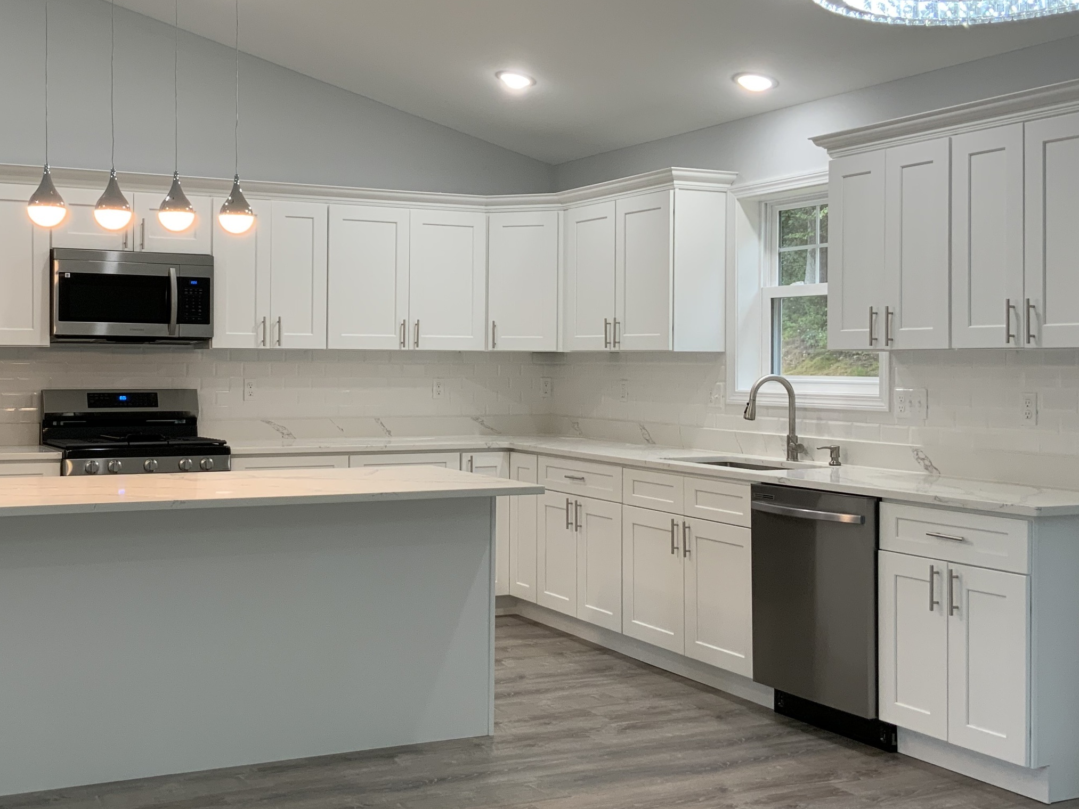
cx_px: 411
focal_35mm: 44
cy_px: 361
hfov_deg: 42.6
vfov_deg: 32.8
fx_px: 1372
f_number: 1.8
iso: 32
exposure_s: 1/60
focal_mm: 3
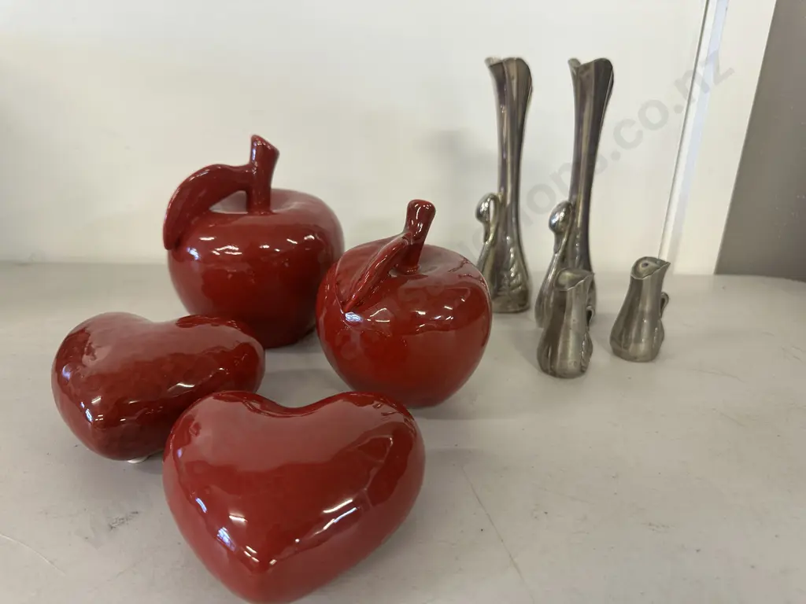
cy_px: 302
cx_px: 403
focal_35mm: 24
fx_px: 559
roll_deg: -0.1
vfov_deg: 56.8
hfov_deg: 71.6
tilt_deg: -23.8
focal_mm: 6.86
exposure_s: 1/50
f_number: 1.78
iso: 125
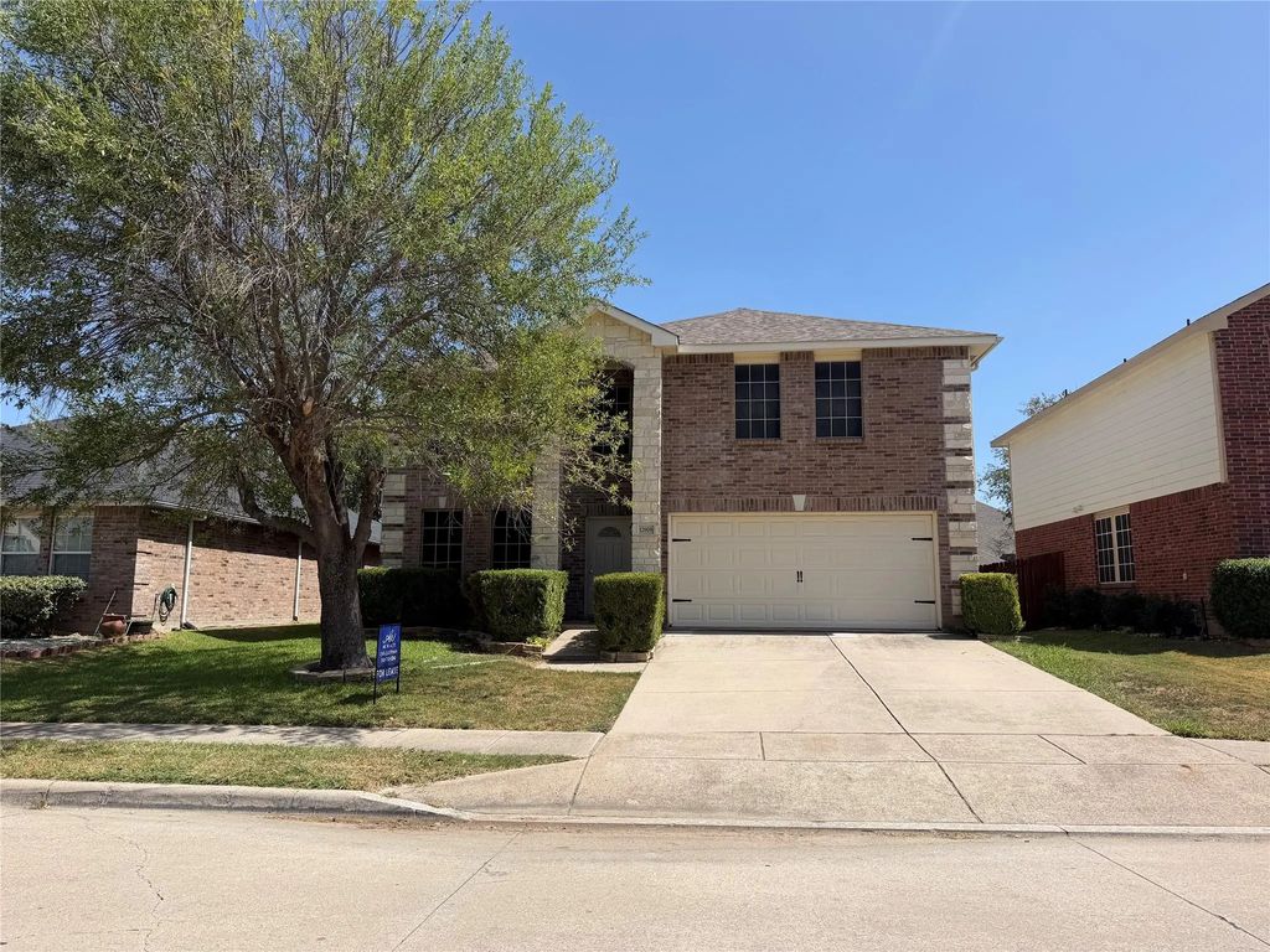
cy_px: 476
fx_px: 881
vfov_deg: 56.8
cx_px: 635
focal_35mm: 24
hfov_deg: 71.6
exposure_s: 1/4975
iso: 80
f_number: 1.78
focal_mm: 6.76
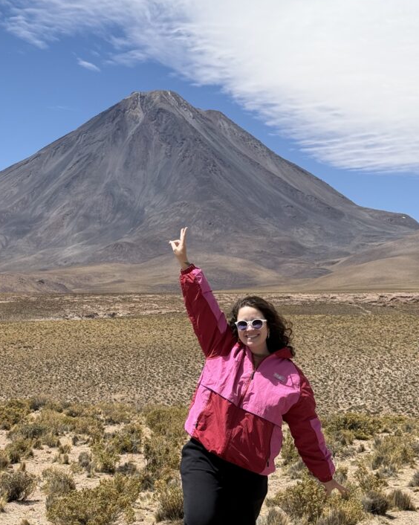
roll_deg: -2.8
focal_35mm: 68
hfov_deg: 22.4
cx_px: 136
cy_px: 338
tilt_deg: -0.6
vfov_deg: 27.8
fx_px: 1055
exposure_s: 1/4329
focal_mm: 6.76
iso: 64
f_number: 1.78
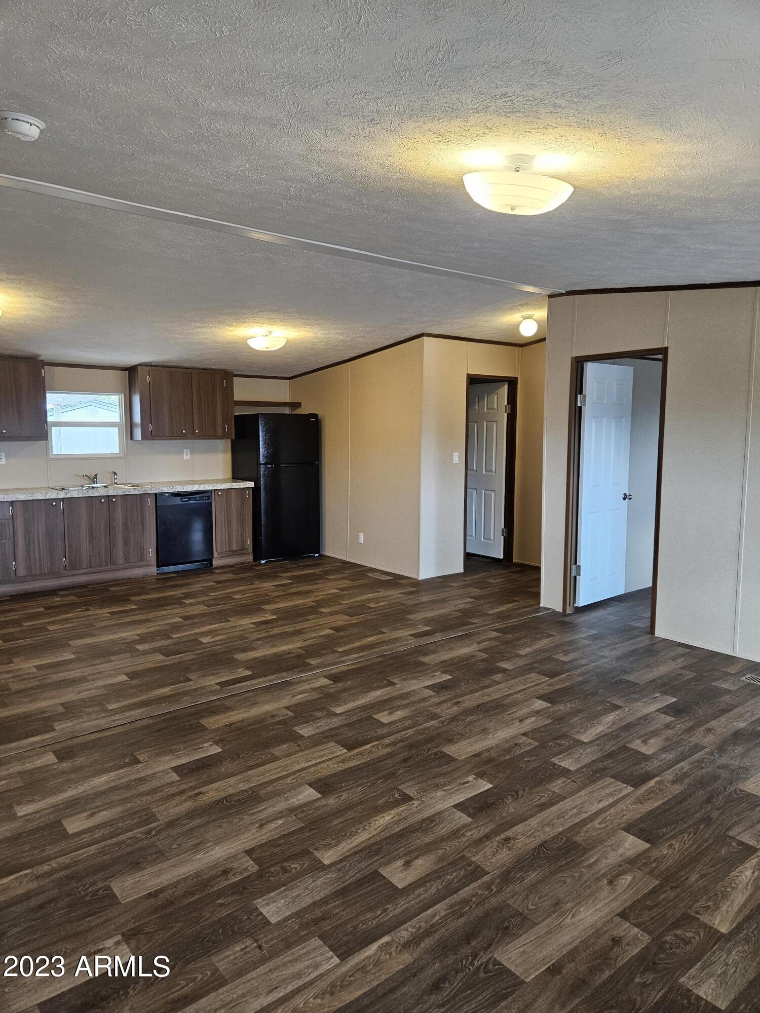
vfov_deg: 73.9
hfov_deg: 58.9
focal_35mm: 23
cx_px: 380
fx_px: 673
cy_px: 506
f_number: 1.8
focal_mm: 5.4
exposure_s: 1/120
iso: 250
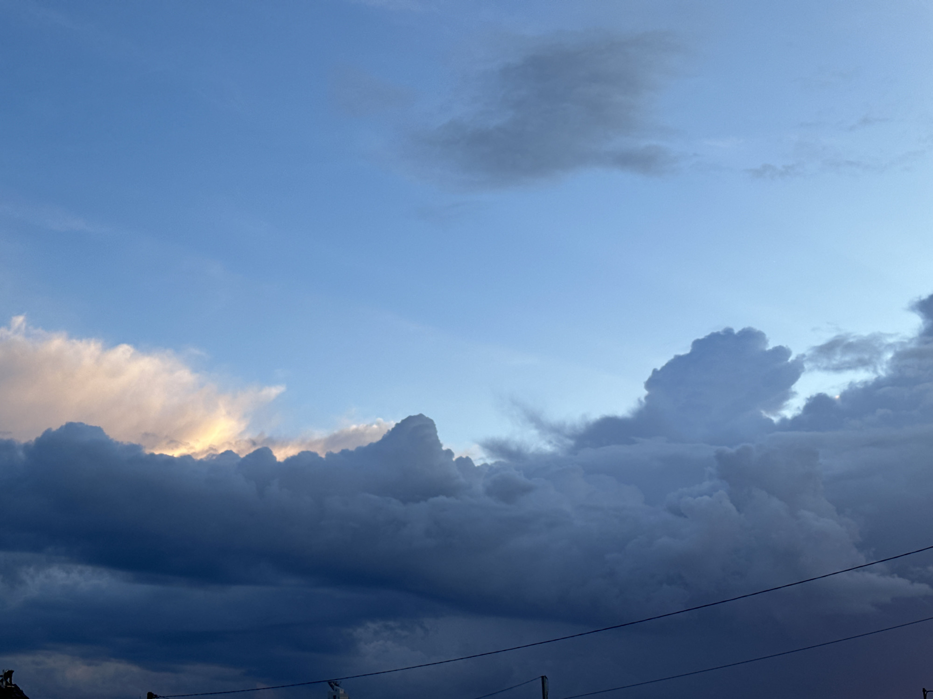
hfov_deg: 39.7
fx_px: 1294
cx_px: 466
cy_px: 350
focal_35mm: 48
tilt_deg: +16.5
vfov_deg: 30.3
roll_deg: +1.6
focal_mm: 6.86
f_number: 1.78
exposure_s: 1/508
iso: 64
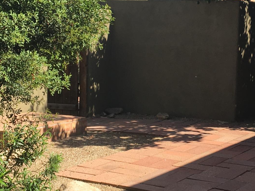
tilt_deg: -5.6
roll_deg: -1.4
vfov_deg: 17.8
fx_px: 611
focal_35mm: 83
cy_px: 78
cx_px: 184
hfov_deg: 23.4
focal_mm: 4.15
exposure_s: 1/1099
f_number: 2.2
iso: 25
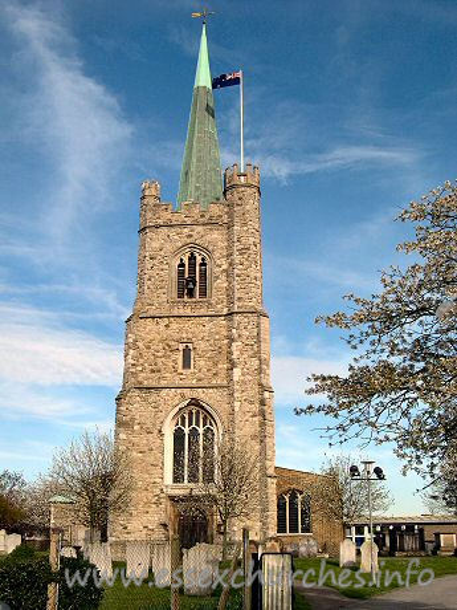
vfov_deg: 49.0
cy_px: 305
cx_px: 228
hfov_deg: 37.7
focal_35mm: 38
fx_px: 669
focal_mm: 8
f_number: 7.6
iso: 100
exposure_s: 1/193
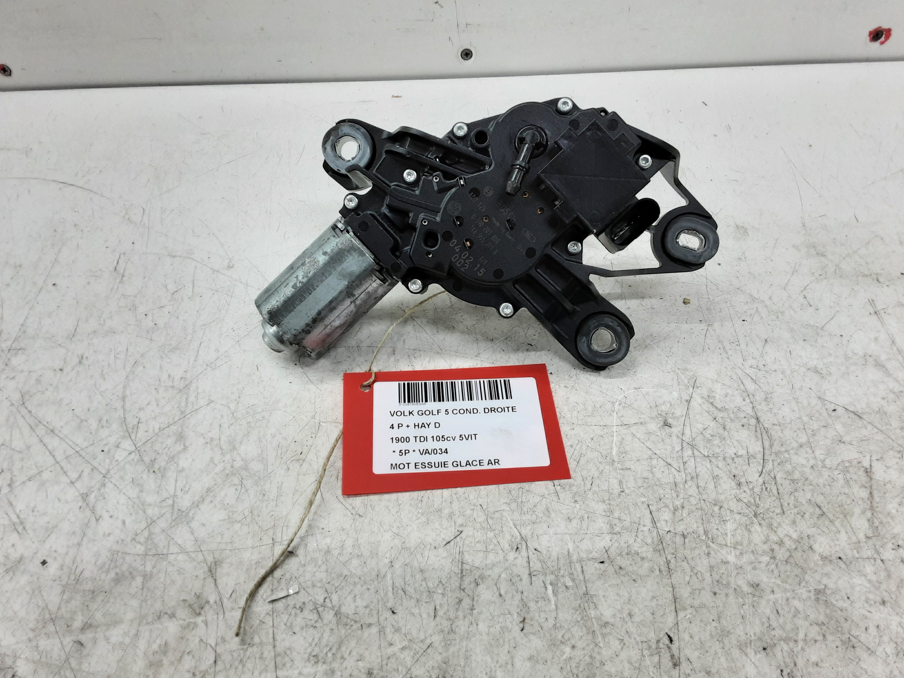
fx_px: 705
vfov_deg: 51.4
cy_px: 339
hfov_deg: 65.3
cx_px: 452
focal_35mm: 27
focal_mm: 2.91
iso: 64
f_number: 1.9
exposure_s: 1/50
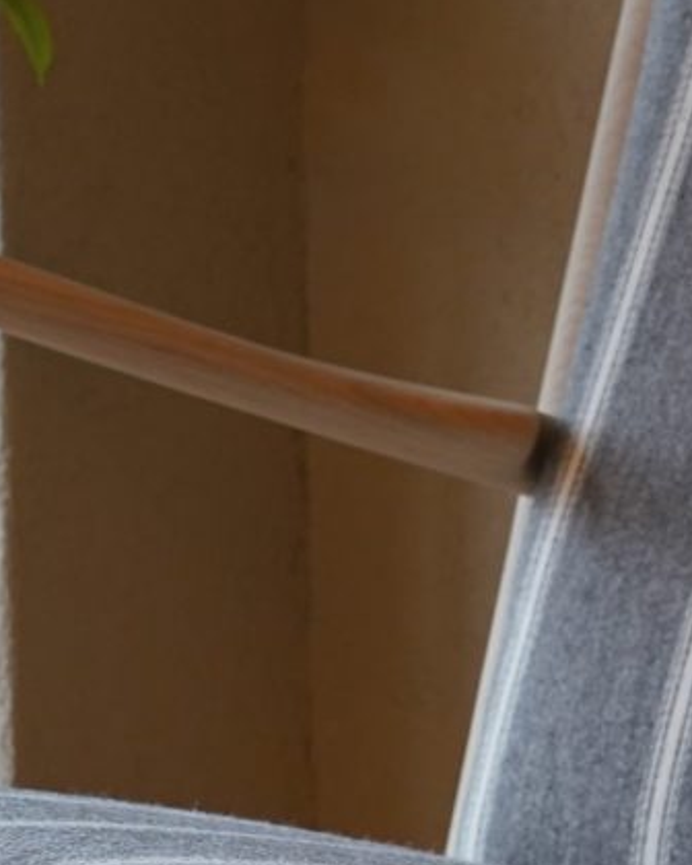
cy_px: 625
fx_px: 5120
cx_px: 684
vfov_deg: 9.6
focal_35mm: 200
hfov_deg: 7.7
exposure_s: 1/40
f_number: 5
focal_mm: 35
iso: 640
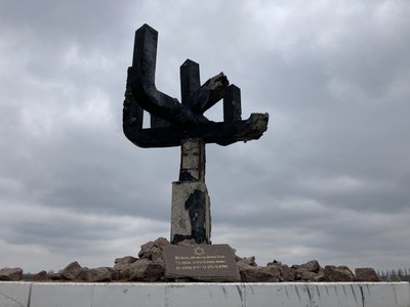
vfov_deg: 49.7
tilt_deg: +21.7
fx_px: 332
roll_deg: -0.6
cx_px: 205
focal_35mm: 28
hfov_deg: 63.4
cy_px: 154
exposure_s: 1/3436
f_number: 1.8
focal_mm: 3.99
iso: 20
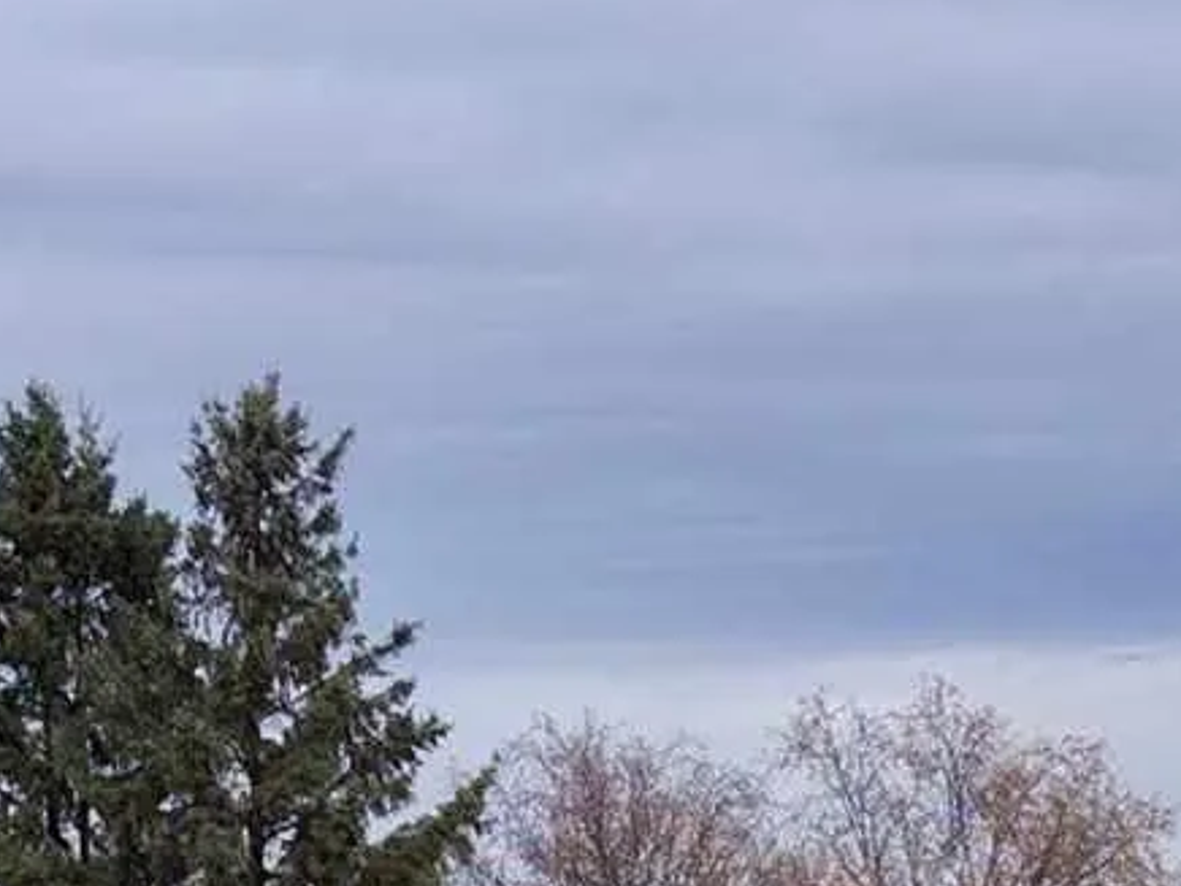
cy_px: 2352
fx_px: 5766
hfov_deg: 11.5
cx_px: 1279
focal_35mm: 169
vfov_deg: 7.9
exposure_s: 1/2000
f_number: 1.8
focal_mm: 8.67
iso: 200
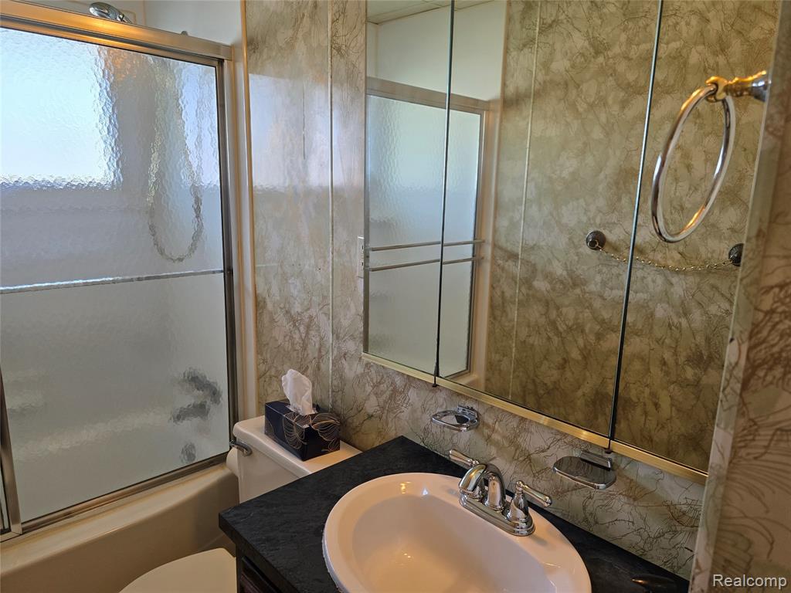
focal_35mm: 23
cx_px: 396
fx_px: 526
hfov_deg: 73.9
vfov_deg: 58.9
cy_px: 296
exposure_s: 1/120
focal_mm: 6.3
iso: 125
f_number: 1.7
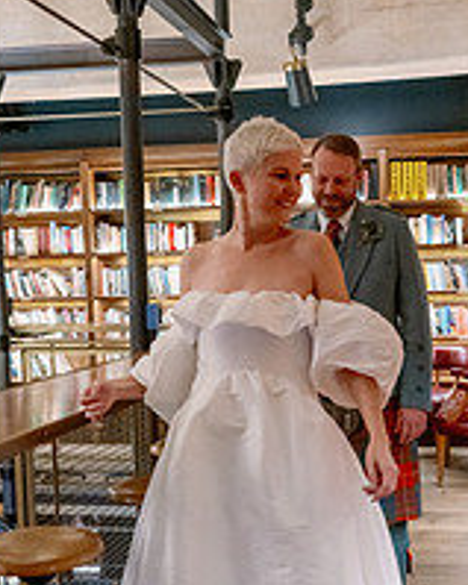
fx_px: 884
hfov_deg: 29.5
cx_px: 306
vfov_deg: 36.5
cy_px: 359
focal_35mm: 51
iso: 4000
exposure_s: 1/200
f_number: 2.8
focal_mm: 24
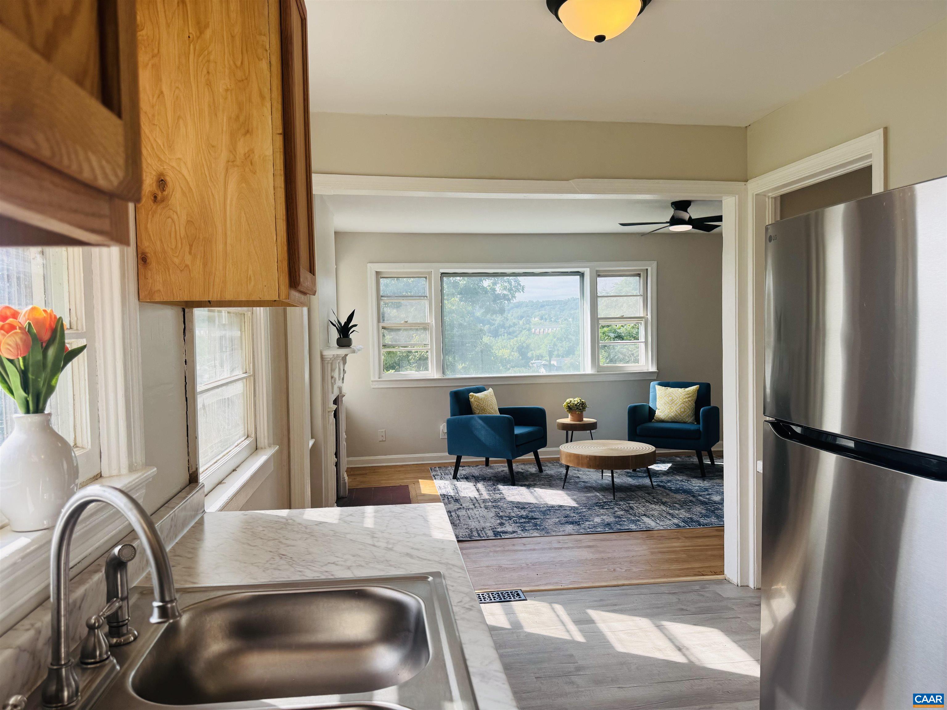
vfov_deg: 56.8
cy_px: 355
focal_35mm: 24
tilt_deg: -2.6
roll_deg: +0.5
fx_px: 657
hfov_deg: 71.6
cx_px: 474
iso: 80
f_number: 1.78
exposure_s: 1/853
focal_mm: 6.76
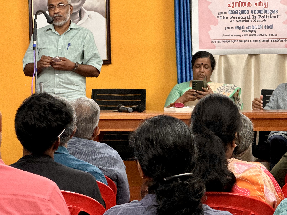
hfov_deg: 15.5
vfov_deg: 11.7
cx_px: 156
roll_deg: +1.1
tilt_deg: -0.1
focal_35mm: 127
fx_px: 1053
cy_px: 101
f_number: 2.8
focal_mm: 9
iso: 250
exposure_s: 1/33
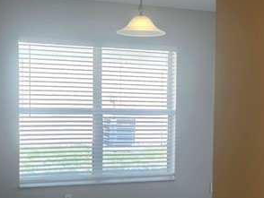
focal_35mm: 80
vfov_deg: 18.4
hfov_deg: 24.4
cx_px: 145
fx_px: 611
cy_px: 140
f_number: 1.8
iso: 64
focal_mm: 5.54
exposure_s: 1/120
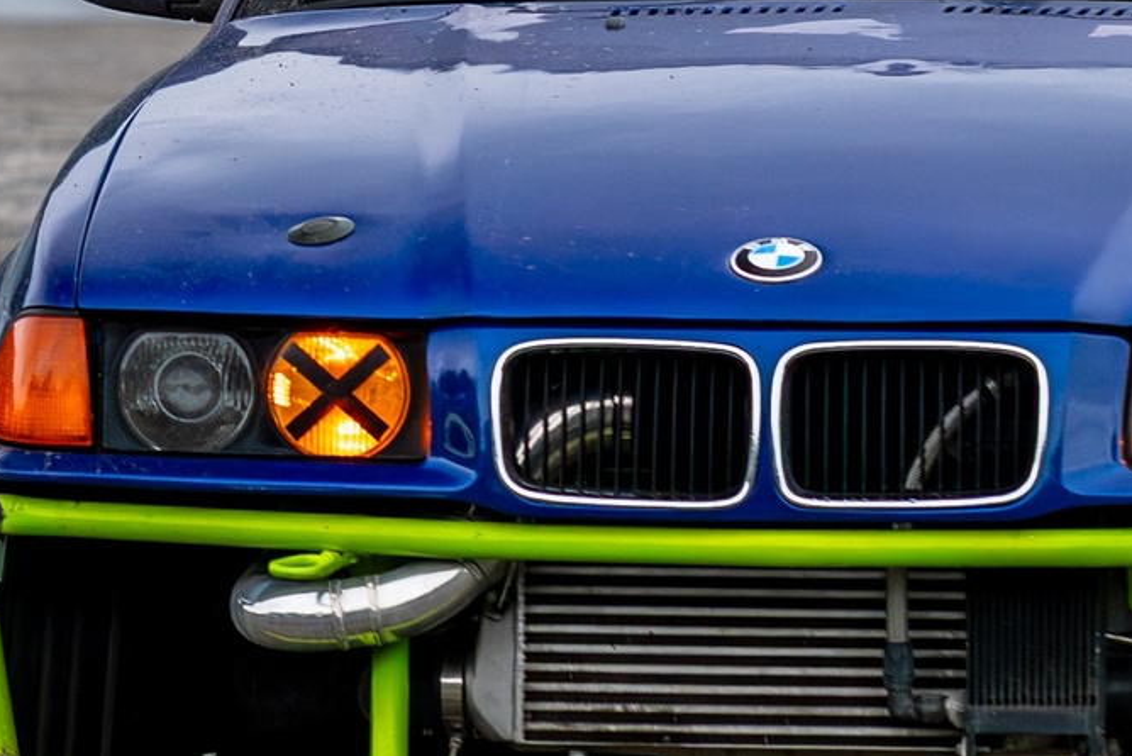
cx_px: 514
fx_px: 13463
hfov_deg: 4.8
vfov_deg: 3.2
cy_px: 225
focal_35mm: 428
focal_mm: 85
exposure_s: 1/250
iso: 640
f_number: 3.5
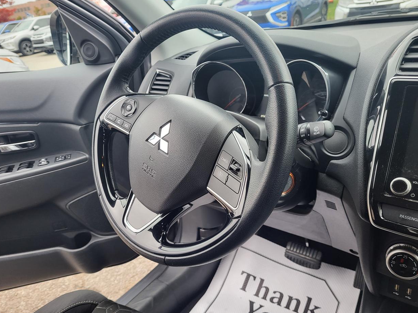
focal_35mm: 27
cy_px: 161
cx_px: 202
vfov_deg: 51.3
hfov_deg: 65.3
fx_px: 326
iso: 64
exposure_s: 1/120
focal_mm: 5.4
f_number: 1.8
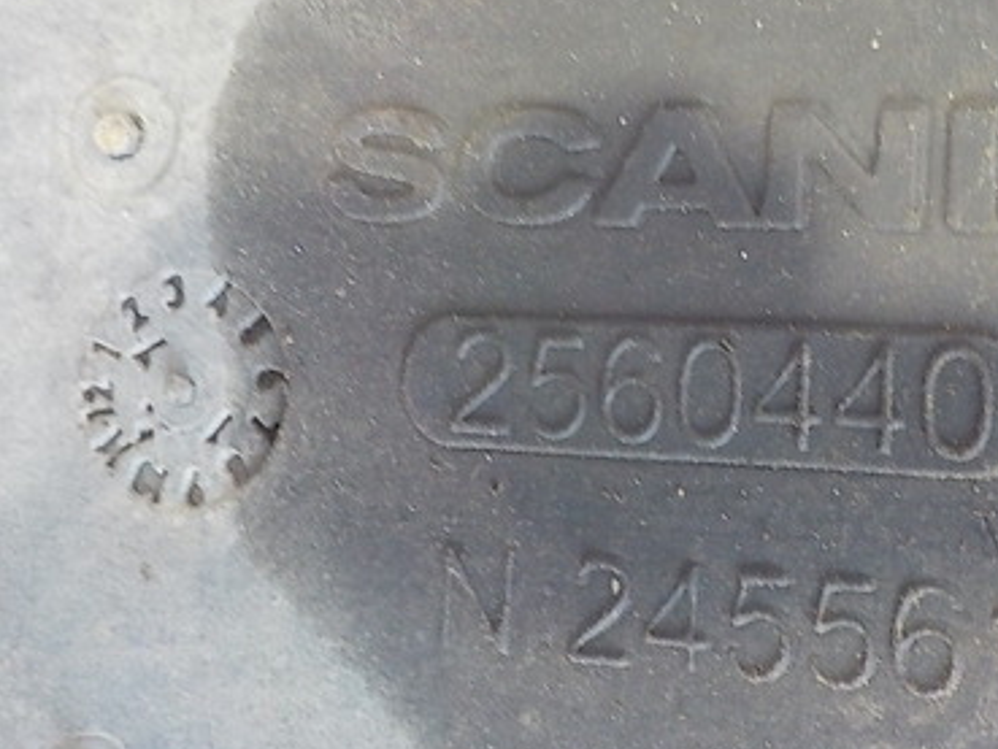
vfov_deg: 28.0
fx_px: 1500
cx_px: 774
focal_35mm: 52
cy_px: 287
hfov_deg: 35.8
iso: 400
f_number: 3.3
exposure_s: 1/15
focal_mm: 4.1
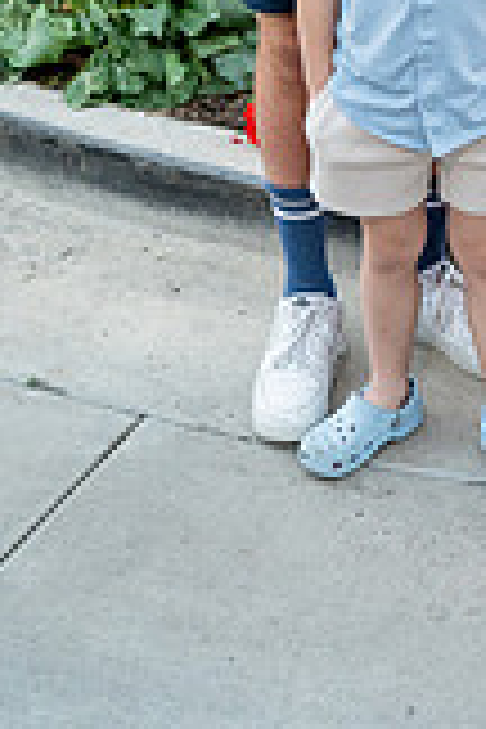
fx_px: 1964
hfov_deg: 13.9
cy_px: -274
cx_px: 495
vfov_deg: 19.1
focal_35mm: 97
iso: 1600
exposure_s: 1/250
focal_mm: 35
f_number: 4
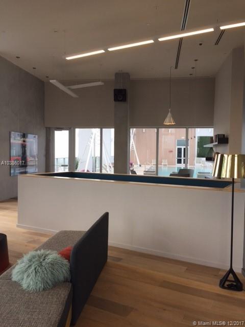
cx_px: 122
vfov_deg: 61.7
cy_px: 164
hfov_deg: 48.2
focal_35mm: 29
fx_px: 274
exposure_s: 1/151
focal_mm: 4.15
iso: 32
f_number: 2.2
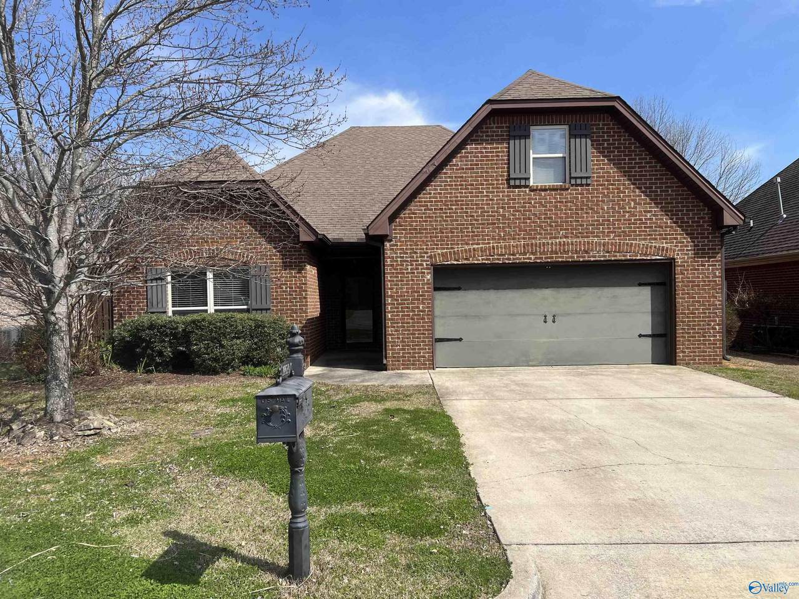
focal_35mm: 26
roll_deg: +1.6
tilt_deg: -0.5
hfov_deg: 67.3
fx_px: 600
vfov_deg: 53.1
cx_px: 400
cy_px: 300
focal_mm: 5.7
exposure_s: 1/4444
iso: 50
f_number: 1.5
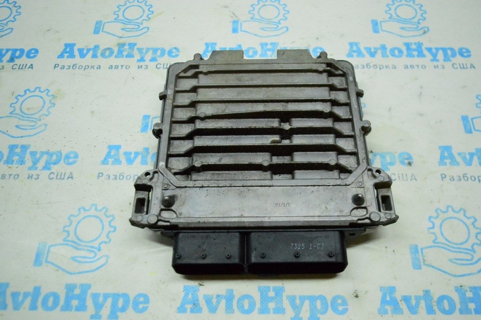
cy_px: 160
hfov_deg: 57.3
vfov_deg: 39.9
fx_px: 441
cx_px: 240
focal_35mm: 33
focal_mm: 22
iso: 6400
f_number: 3.8
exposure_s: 1/1000
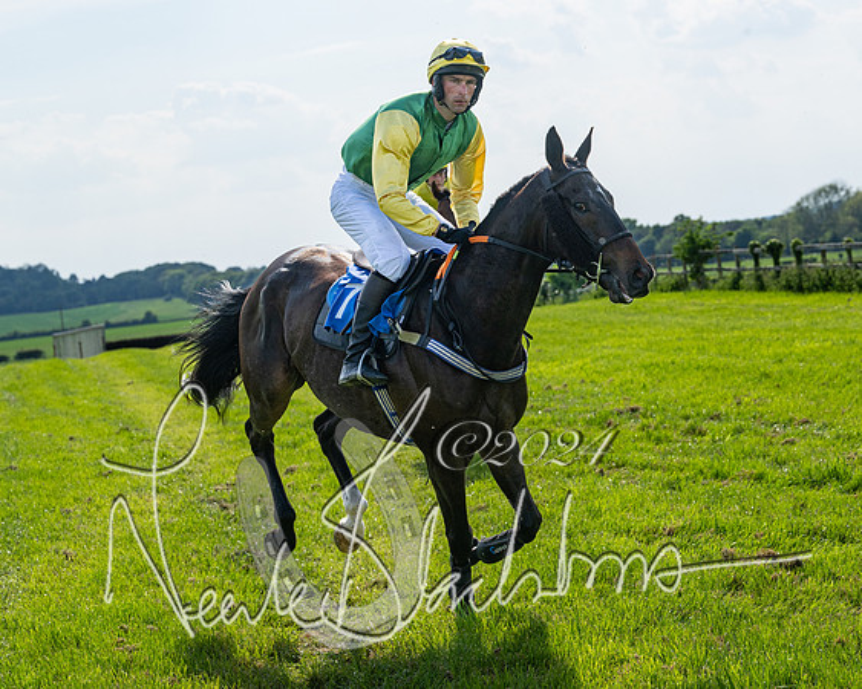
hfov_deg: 18.1
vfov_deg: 14.5
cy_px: 227
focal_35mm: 106
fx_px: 2698
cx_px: 569
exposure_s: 1/2000
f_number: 5
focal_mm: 70
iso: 200
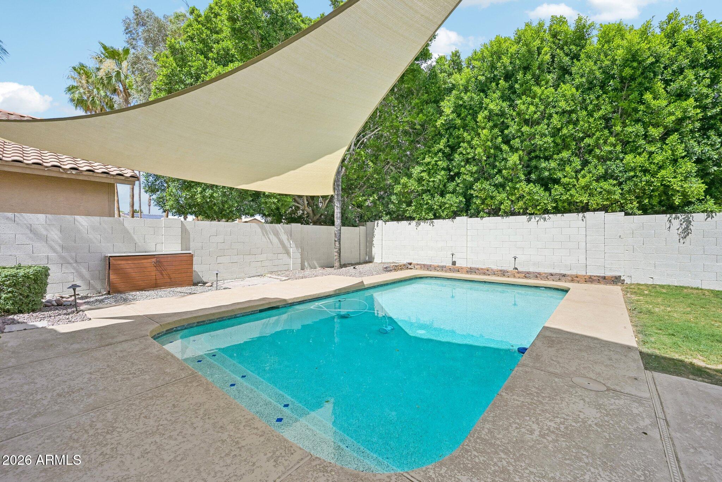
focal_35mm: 14
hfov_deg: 104.3
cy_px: 241
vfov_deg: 81.2
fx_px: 281
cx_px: 361
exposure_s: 1/1600
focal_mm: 14
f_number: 8
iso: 640
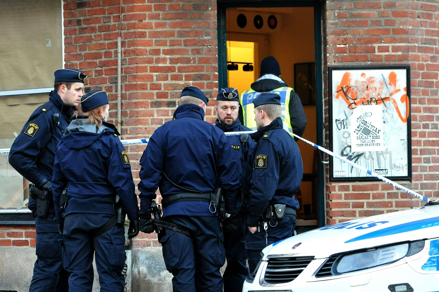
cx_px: 221
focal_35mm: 147
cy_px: 189
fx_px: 1786
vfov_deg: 9.3
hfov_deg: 14.0
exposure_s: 1/125
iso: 1600
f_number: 5.6
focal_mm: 75
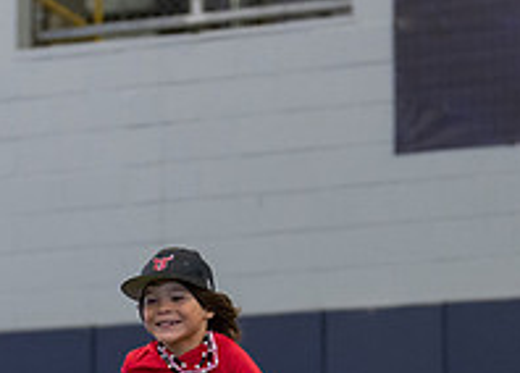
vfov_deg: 7.8
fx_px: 2692
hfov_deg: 11.0
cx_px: 219
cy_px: 560
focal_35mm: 182
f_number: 1.3
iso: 1250
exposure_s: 1/1000
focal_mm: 50
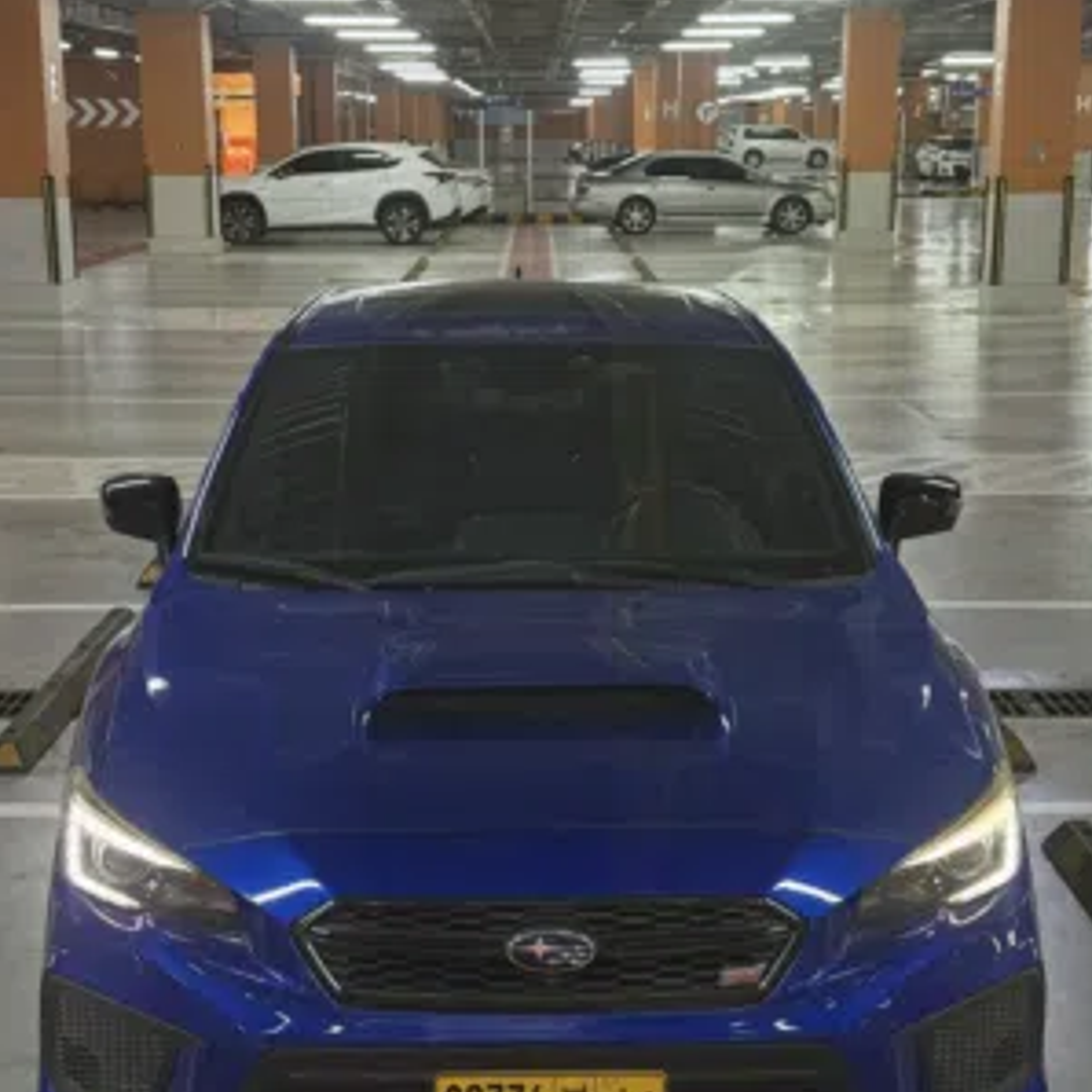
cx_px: 546
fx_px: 2034
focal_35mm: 57
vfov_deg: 30.0
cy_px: 594
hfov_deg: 30.0
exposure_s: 1/38
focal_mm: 6.76
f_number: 1.78
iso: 320
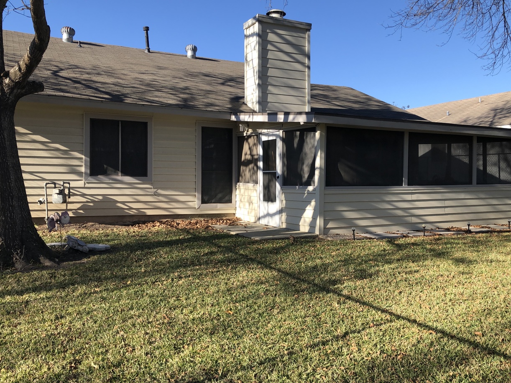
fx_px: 487
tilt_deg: +1.0
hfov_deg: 55.3
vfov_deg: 42.9
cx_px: 274
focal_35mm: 33
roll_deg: +0.8
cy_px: 189
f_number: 1.8
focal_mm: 3.99
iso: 20
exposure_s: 1/979
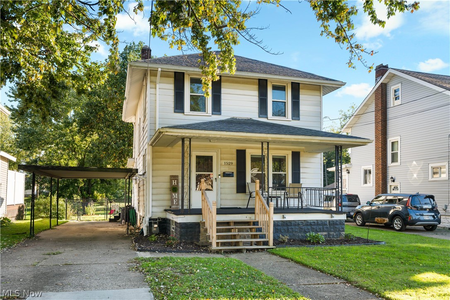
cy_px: 150
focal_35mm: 29
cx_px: 225
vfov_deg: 45.0
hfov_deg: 63.7
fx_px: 362
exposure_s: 1/13
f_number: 8
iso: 320
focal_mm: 29
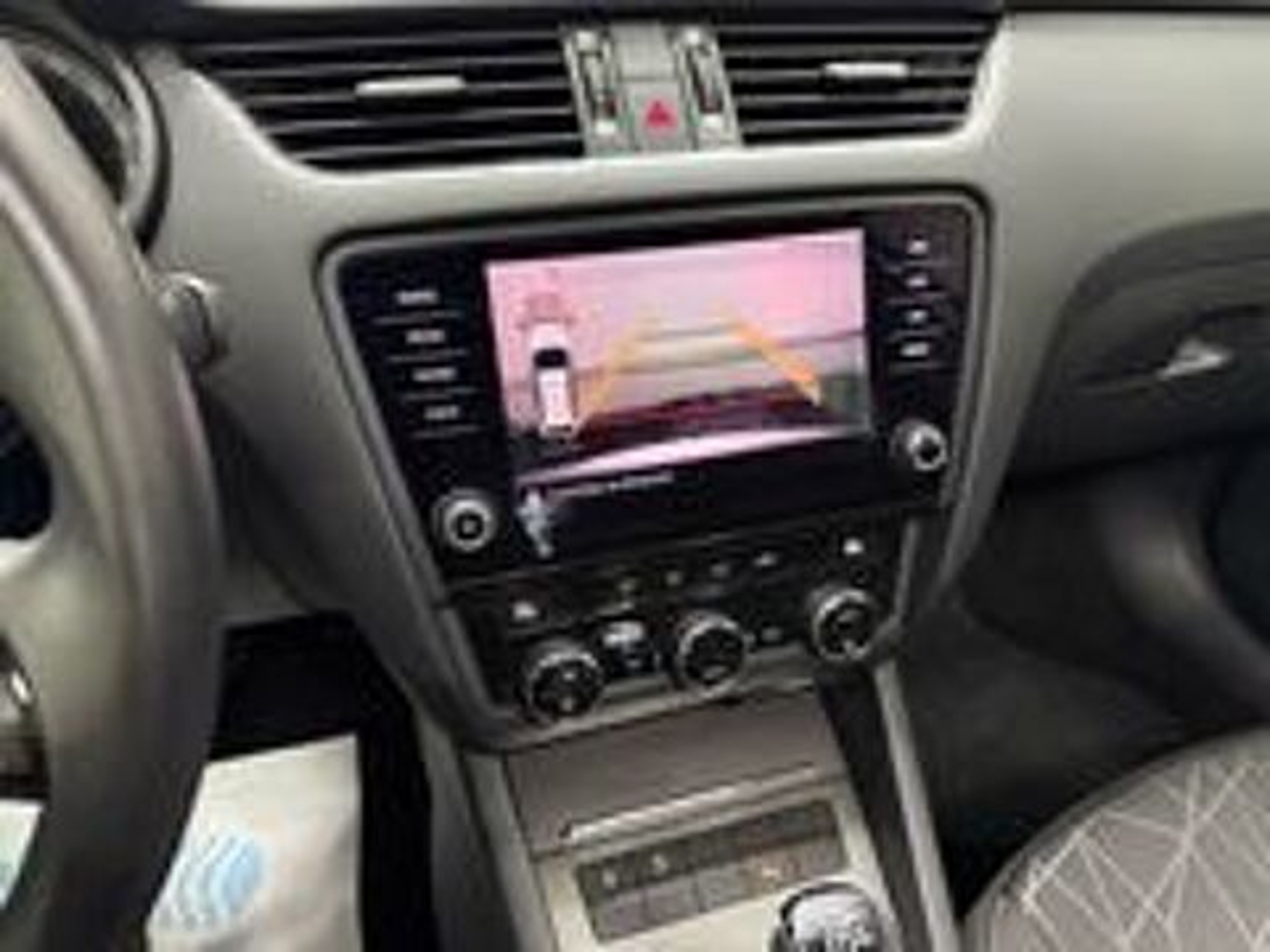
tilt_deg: -36.0
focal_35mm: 24
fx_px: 881
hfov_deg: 71.6
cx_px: 635
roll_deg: -3.5
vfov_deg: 56.8
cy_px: 476
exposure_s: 1/43
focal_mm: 6.76
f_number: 1.78
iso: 800
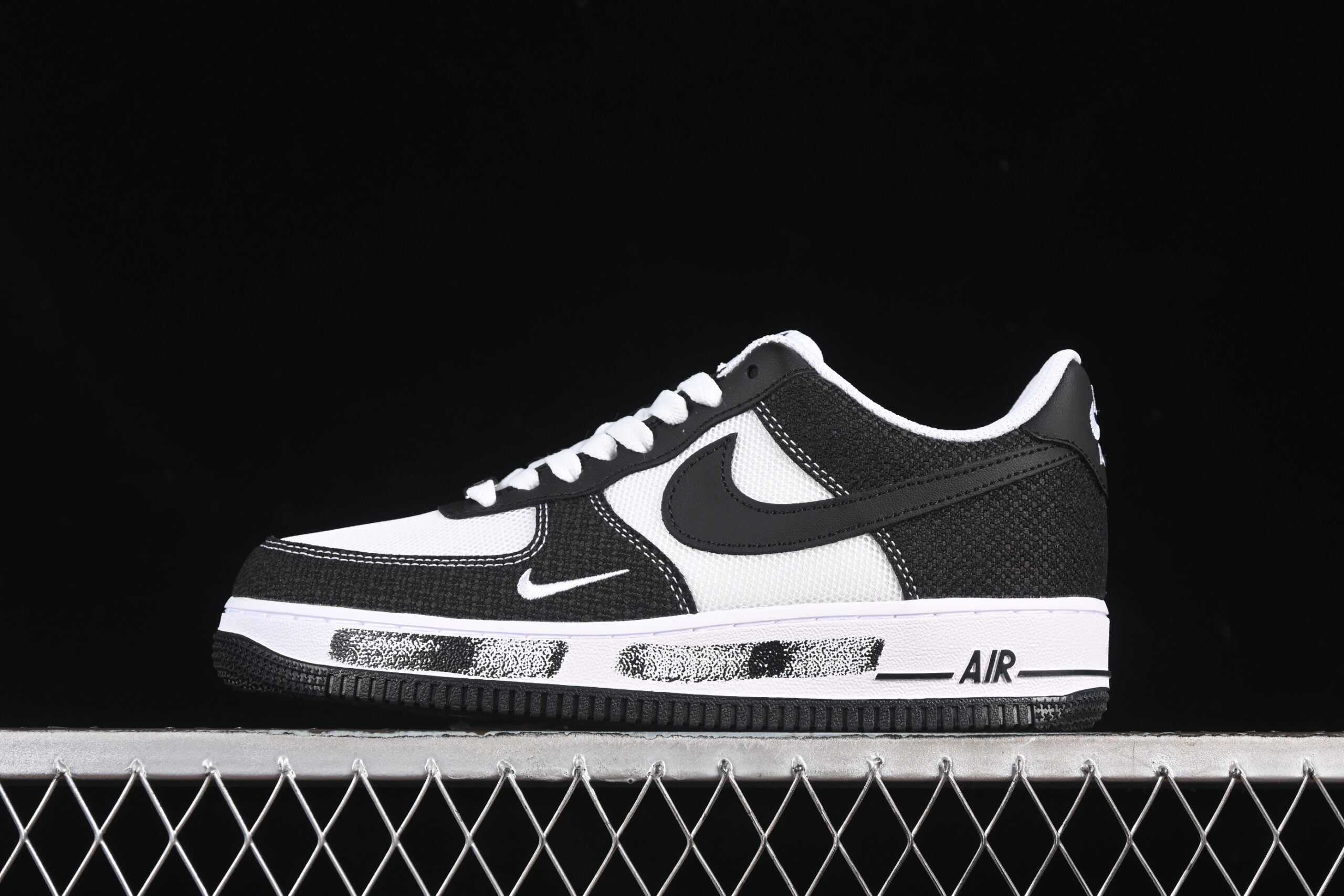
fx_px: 2800
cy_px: 448
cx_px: 672
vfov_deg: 18.2
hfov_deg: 27.0
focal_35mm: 75
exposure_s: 1/60
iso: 160
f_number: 6.3
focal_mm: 50
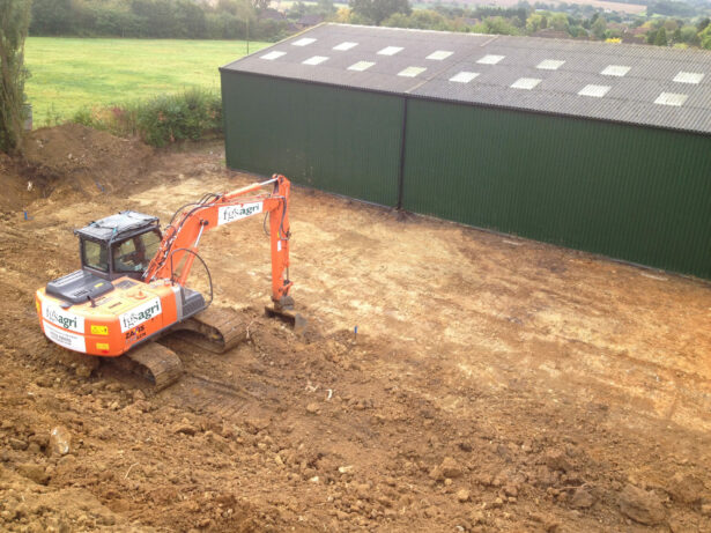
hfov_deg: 52.6
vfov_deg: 40.7
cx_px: 356
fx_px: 719
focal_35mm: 35
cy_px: 266
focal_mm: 4.28
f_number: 2.4
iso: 64
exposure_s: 1/176
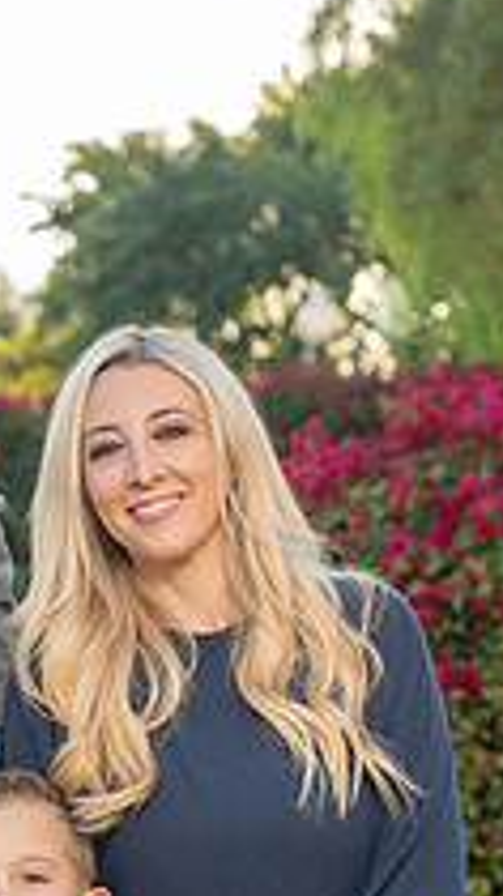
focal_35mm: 128
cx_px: -34
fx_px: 3037
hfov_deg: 9.4
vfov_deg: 16.4
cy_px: 892
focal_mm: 57
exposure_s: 1/200
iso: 250
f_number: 4
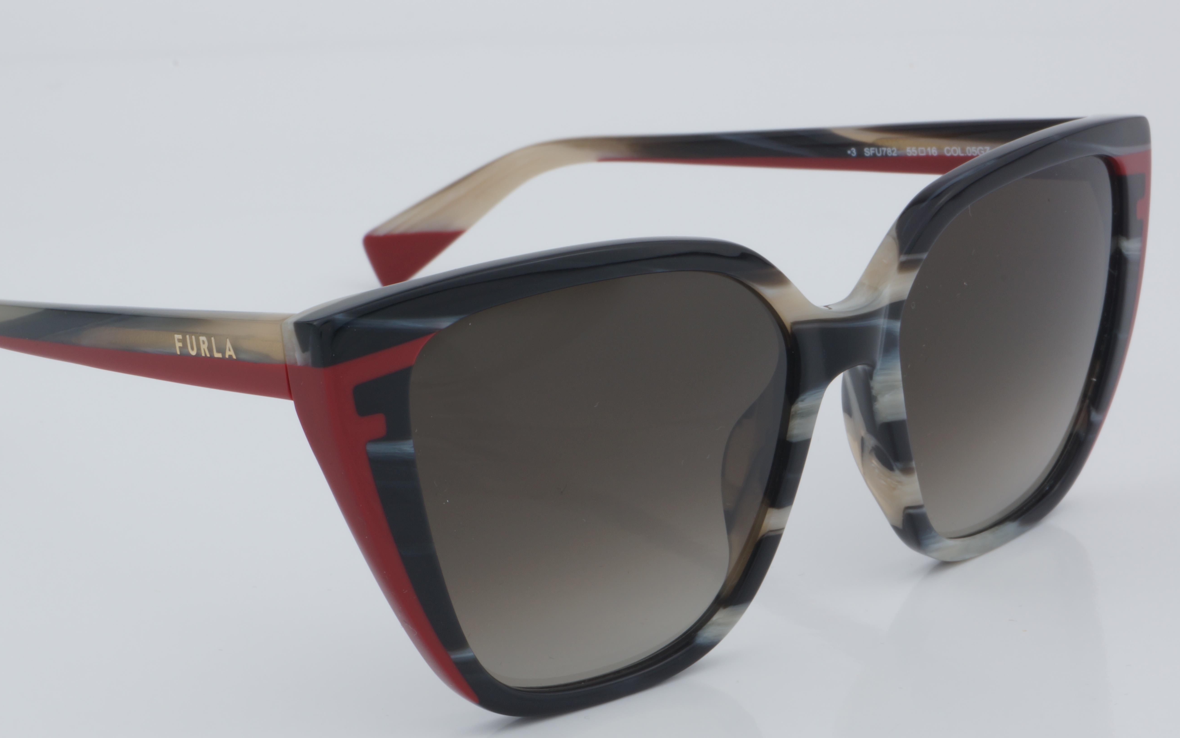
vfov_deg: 13.5
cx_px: 503
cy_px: 408
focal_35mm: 97
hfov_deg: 21.5
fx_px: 3106
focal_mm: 55
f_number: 32
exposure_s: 1/4
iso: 100
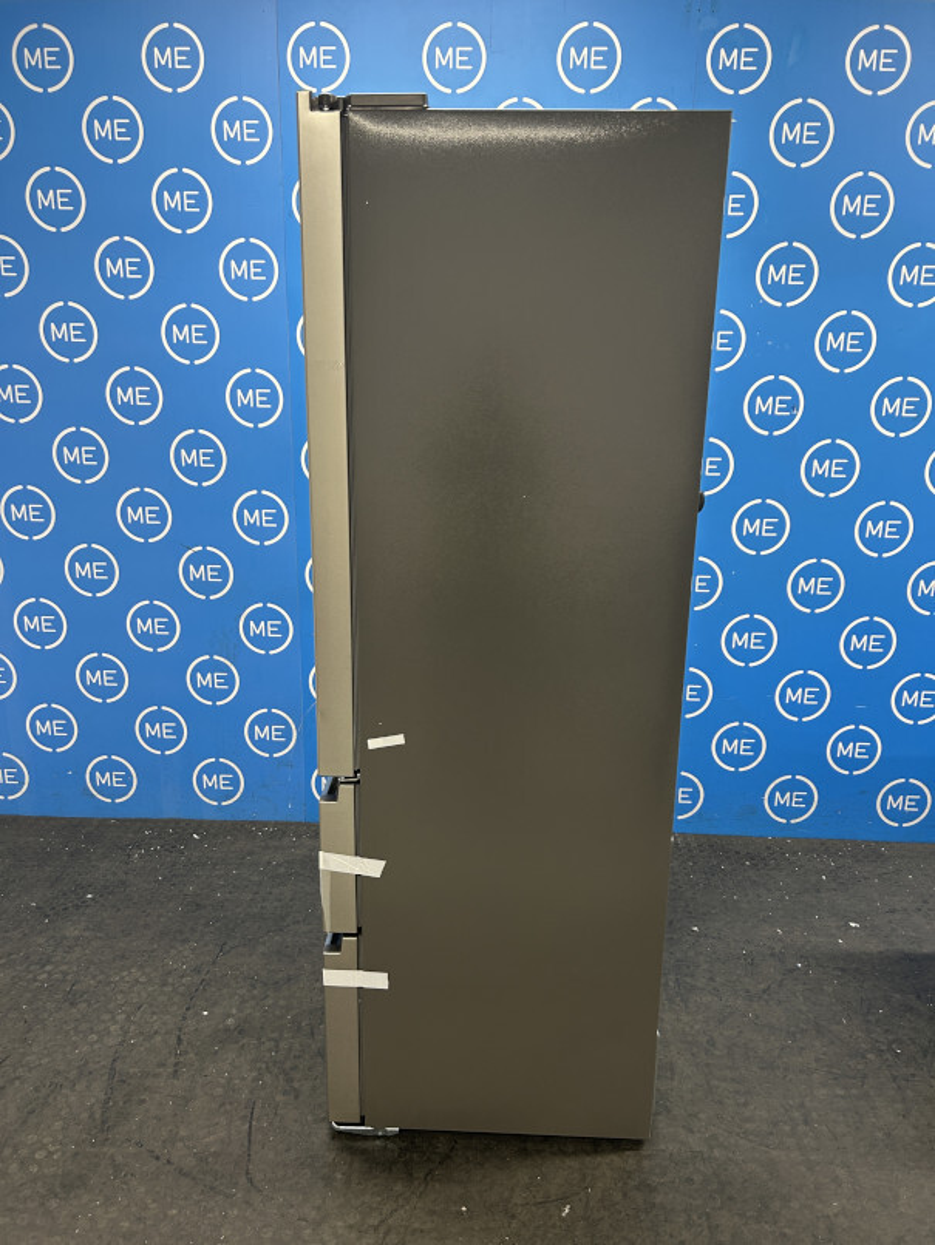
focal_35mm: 26
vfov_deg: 67.3
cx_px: 468
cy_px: 622
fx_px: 936
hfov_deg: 53.1
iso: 100
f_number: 1.5
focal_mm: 5.7
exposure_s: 1/50
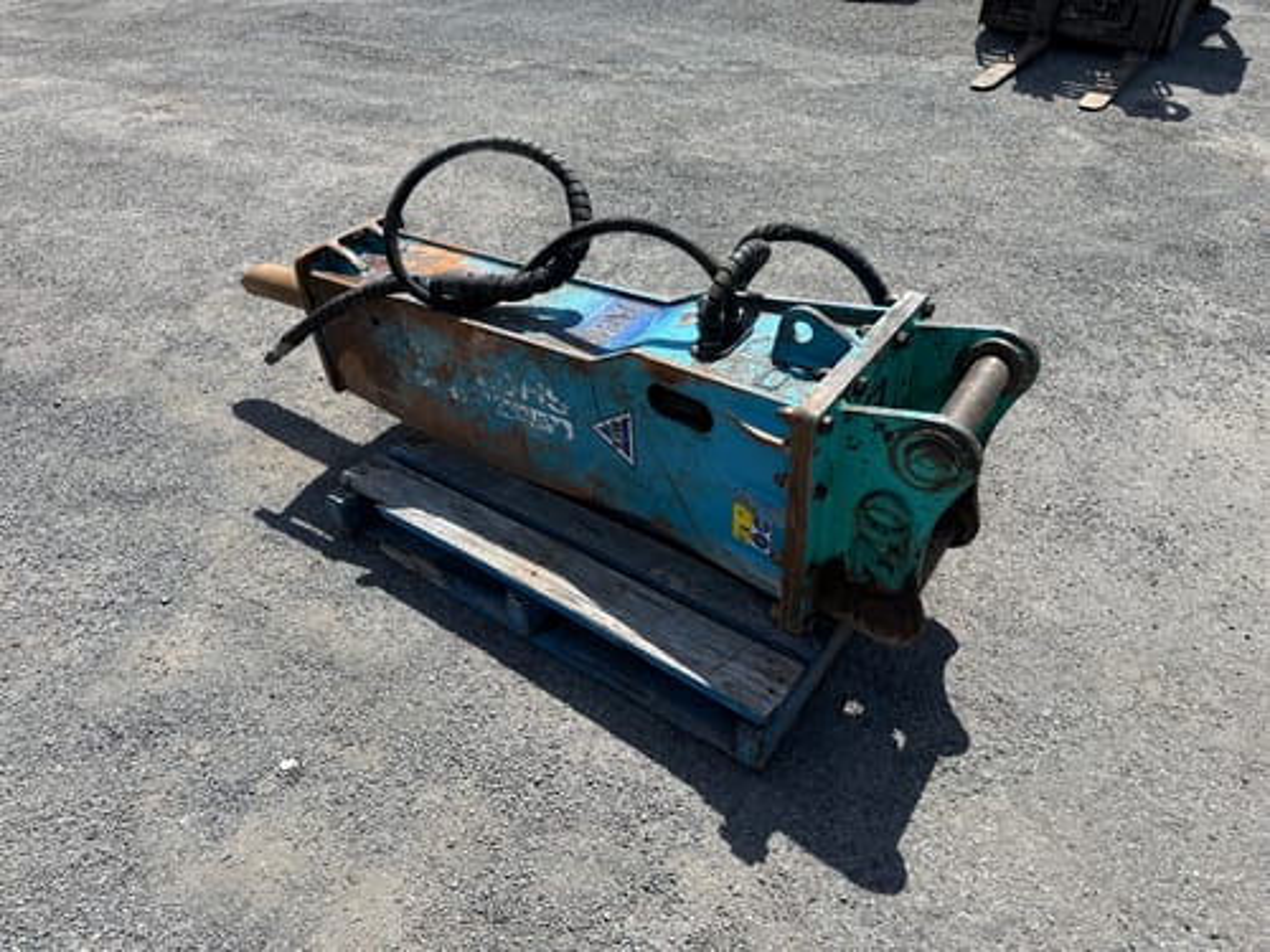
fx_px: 881
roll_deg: -0.4
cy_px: 476
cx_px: 635
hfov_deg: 71.6
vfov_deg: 56.8
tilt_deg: -34.6
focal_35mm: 24
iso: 80
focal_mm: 6.76
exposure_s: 1/3759
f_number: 1.78
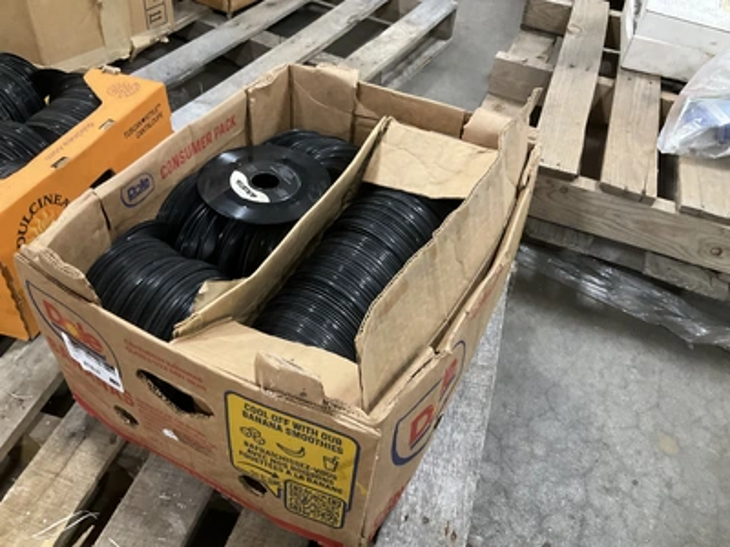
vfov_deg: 48.2
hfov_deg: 61.7
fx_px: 612
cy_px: 274
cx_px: 365
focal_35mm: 29
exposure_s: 1/40
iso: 320
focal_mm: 3
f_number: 1.8
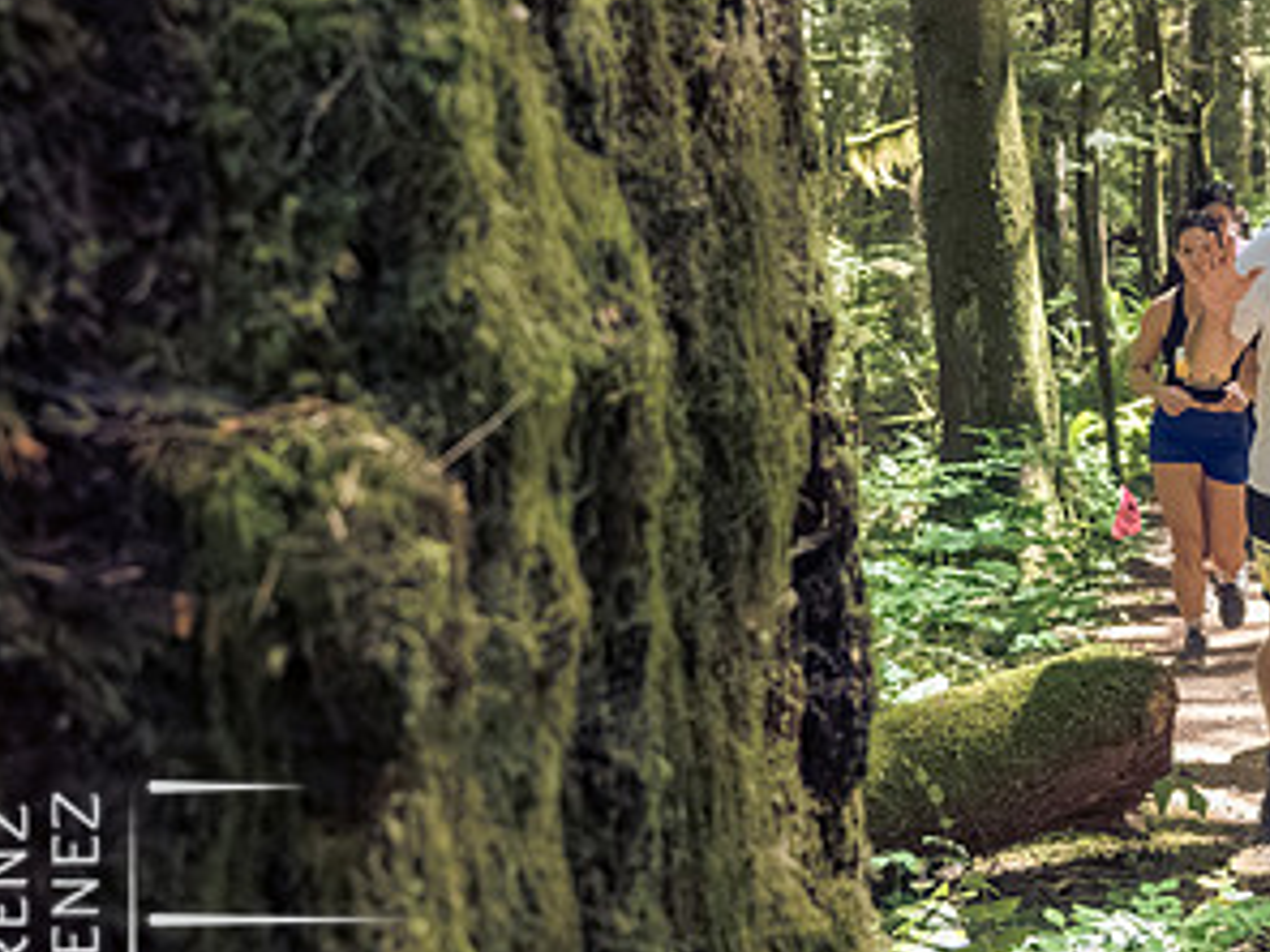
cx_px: 1154
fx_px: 2862
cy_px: 315
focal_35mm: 78
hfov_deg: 24.3
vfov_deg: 18.8
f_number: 2.8
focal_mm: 19
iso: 5000
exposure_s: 1/1000
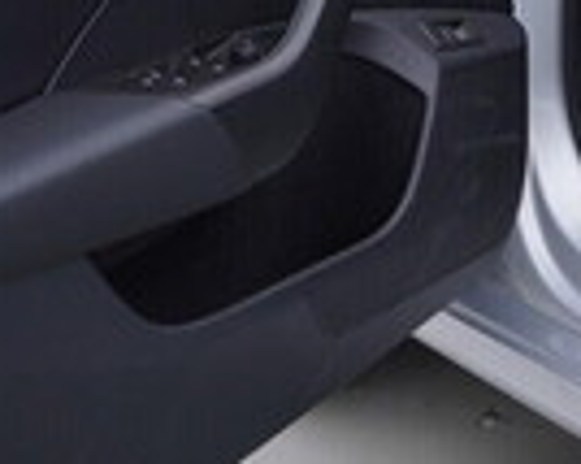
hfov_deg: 13.6
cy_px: -254
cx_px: 611
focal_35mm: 139
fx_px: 2388
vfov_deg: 10.7
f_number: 4
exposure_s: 1/60
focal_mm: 24
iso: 125
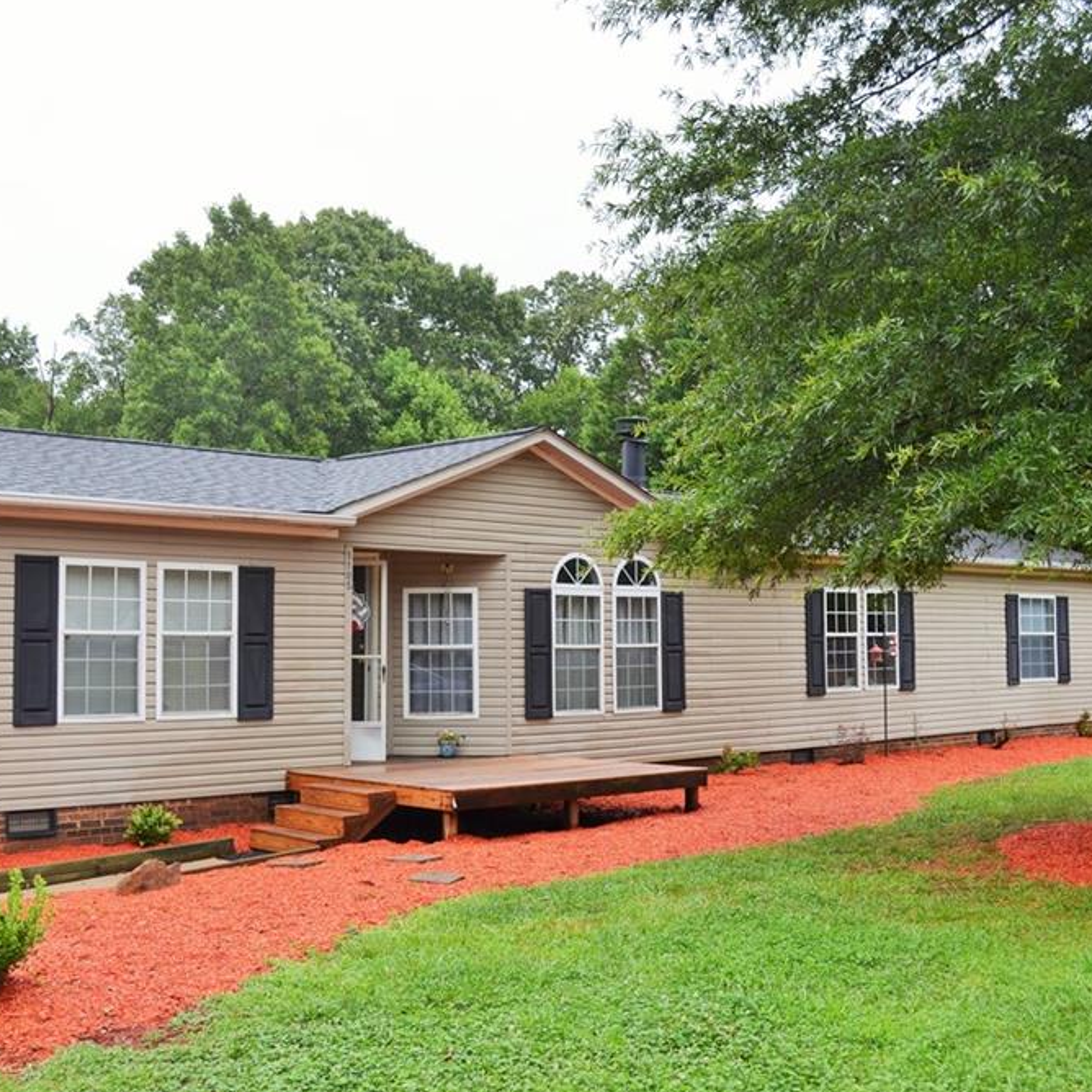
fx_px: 1392
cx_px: 551
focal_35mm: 39
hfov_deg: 42.8
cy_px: 545
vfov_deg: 42.8
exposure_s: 1/125
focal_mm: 20
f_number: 5.6
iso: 200
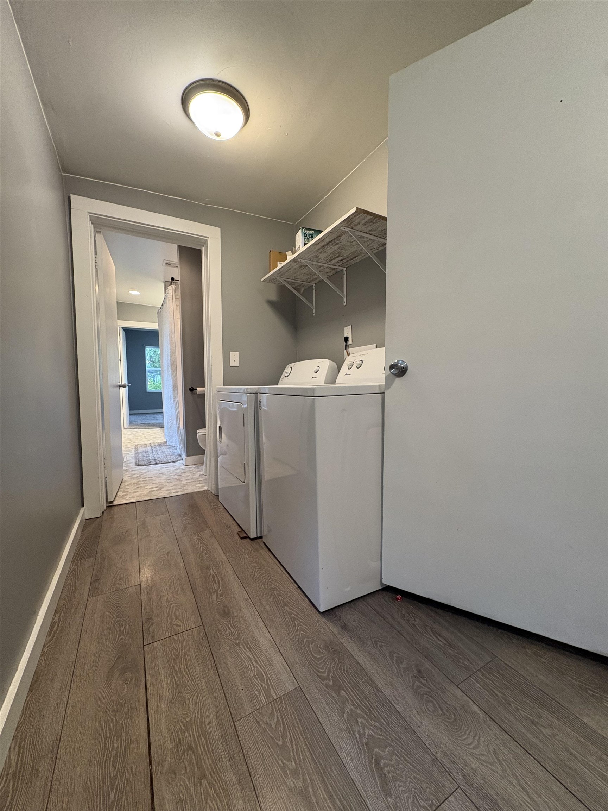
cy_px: 406
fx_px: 328
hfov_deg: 85.7
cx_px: 304
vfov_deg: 102.1
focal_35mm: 14
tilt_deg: -3.0
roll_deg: +0.3
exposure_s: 1/60
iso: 320
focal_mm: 2.22
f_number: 2.2
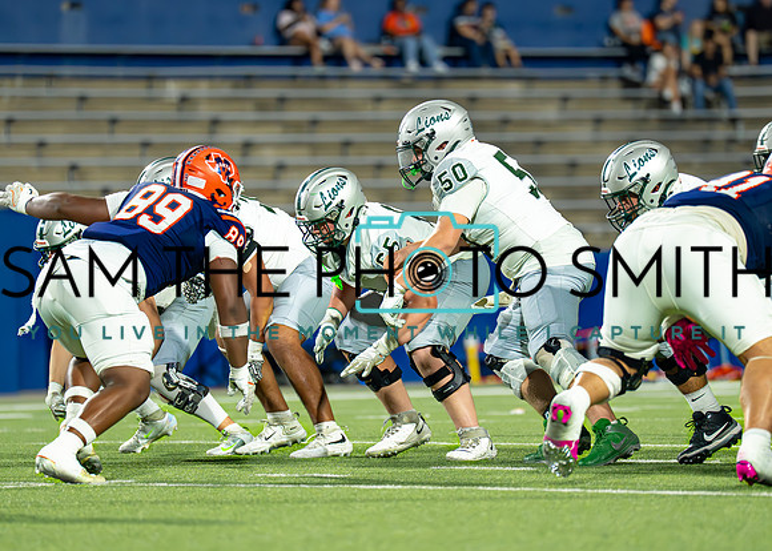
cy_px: 279
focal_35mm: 316
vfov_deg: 4.6
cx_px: 454
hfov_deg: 6.4
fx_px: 6920
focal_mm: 200
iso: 3200
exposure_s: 1/1600
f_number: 2.8
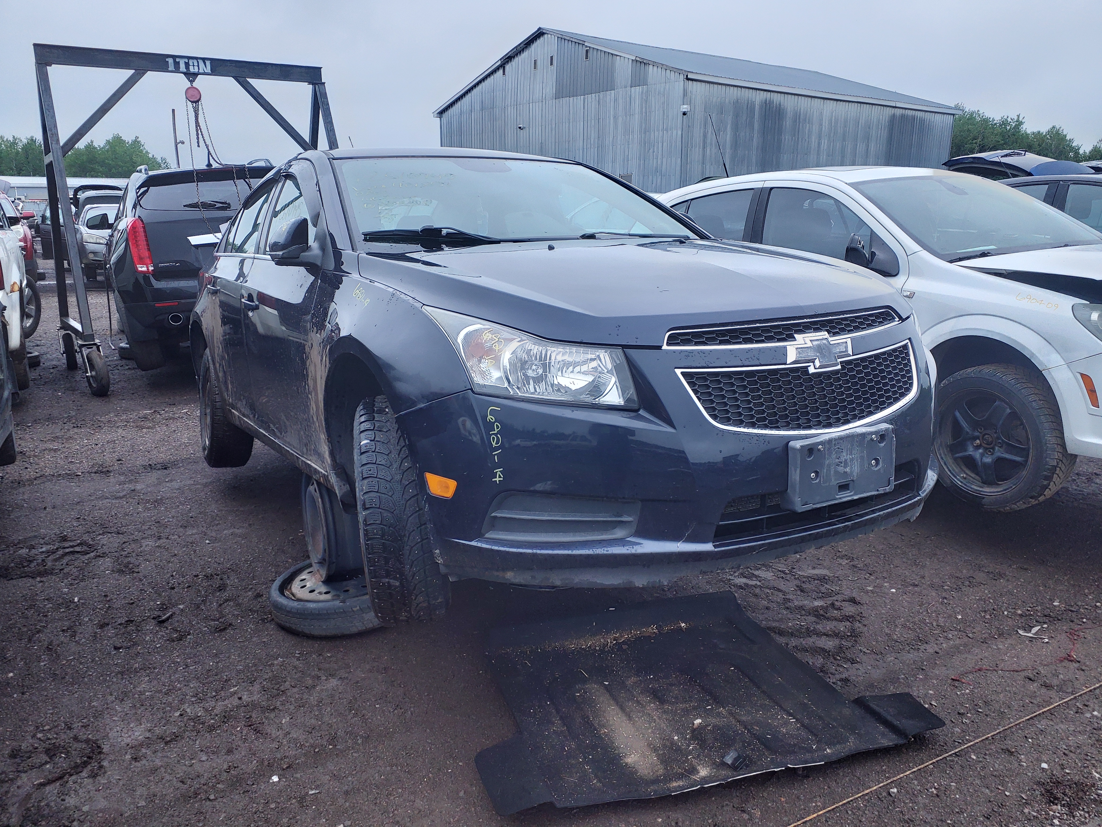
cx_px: 551
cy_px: 414
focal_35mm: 26
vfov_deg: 53.1
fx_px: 828
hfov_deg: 67.3
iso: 50
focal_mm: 3.58
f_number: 1.9
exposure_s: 1/120
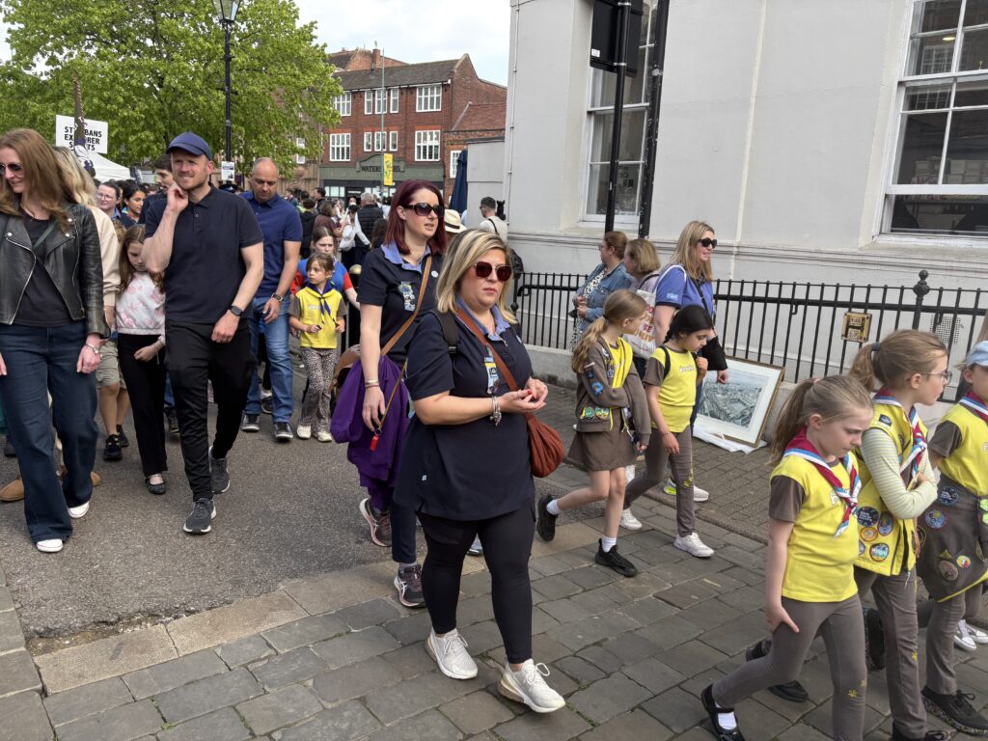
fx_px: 742
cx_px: 494
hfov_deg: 67.3
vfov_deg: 53.1
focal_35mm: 26
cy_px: 370
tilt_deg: -11.0
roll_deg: -2.7
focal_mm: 5.96
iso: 50
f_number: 1.6
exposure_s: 1/708
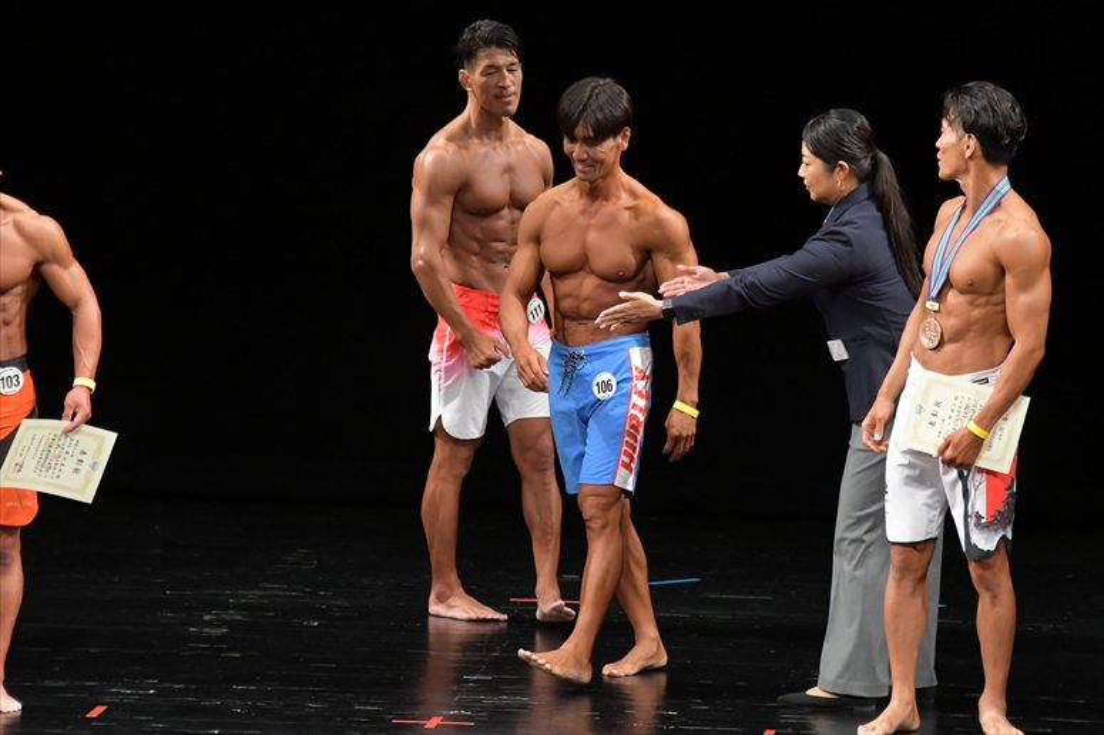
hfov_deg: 7.2
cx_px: 552
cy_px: 368
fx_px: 8736
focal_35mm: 285
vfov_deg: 4.8
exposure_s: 1/400
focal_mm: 190
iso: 3200
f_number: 5.6
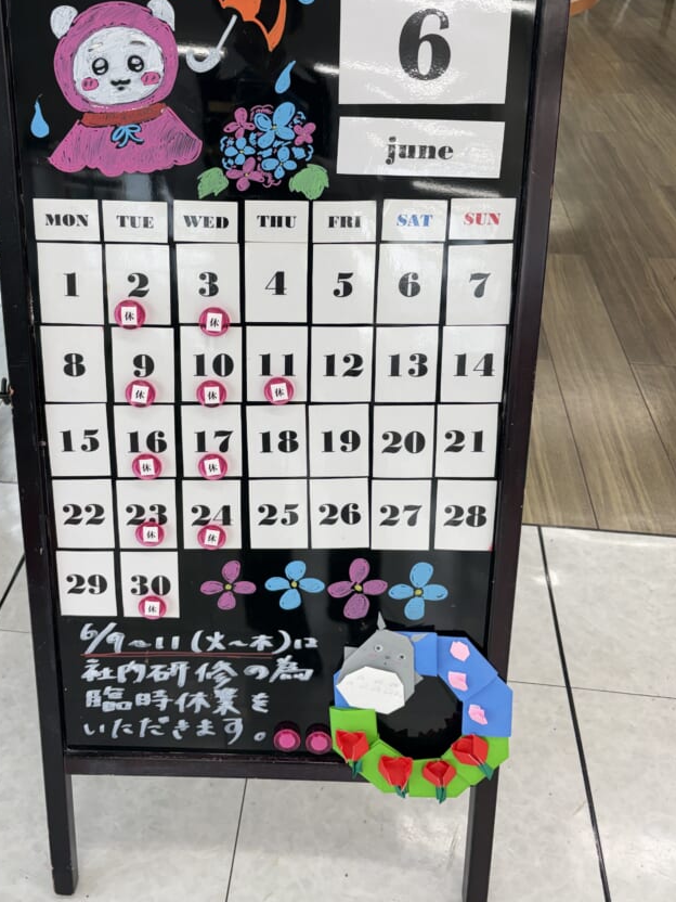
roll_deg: +0.9
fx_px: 833
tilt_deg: -31.5
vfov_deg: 56.3
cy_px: 356
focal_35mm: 32
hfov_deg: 44.0
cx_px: 280
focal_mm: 5.96
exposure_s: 1/100
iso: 40
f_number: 1.6
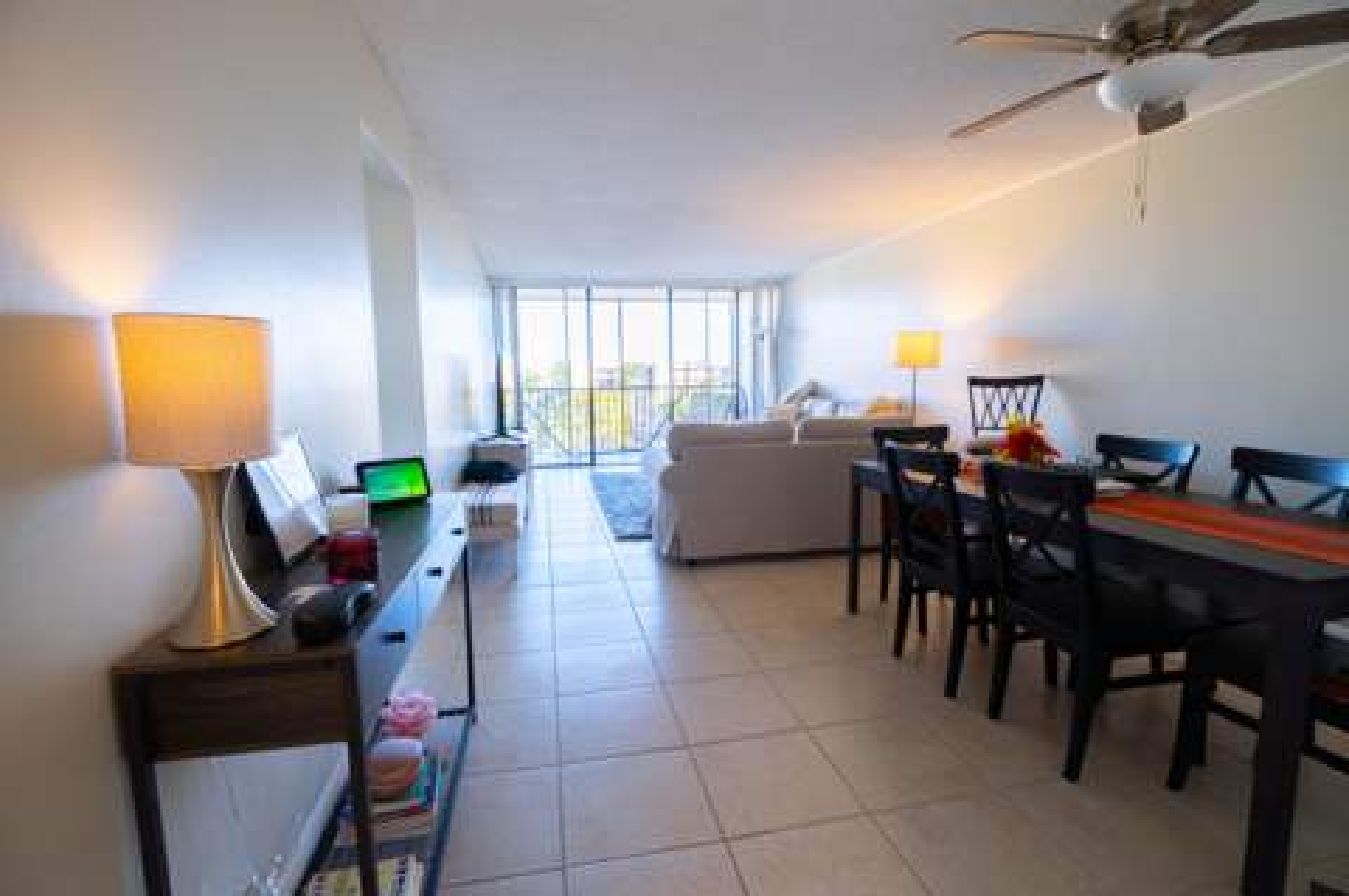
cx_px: 674
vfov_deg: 71.3
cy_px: 448
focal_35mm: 17
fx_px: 625
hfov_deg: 94.4
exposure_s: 1/125
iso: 320
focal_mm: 10.5
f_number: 4
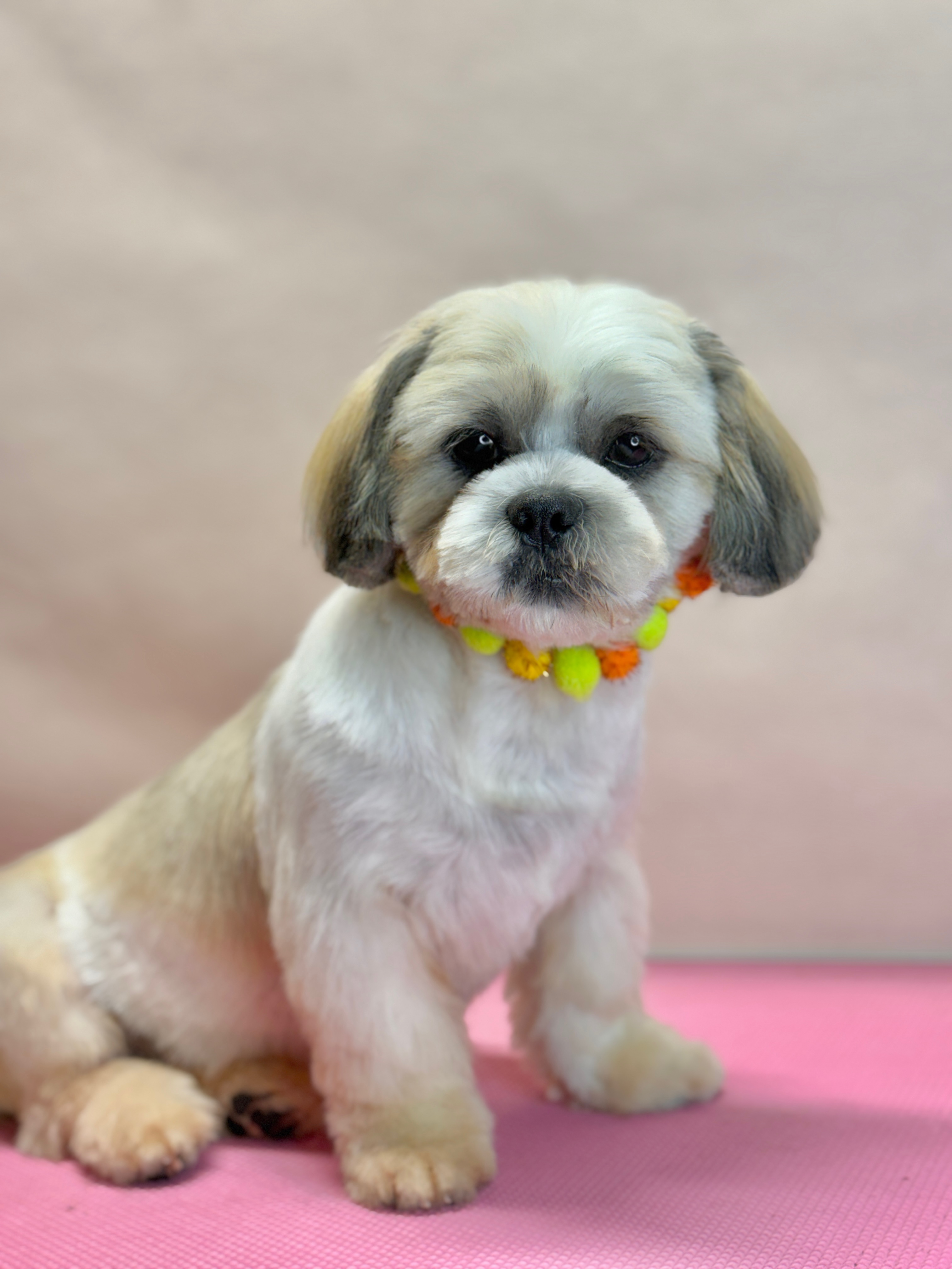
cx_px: 476
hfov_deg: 30.3
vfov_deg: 39.7
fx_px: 1760
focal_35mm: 48
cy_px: 634
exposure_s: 1/120
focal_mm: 6.76
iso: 64
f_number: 1.78
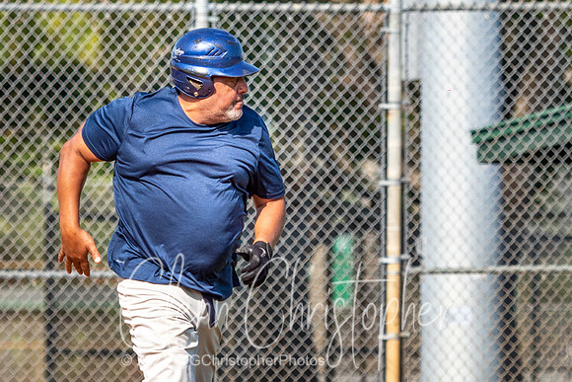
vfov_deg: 2.0
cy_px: 257
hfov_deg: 3.0
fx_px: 10762
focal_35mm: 677
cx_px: 107
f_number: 3.5
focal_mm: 150
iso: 200
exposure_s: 1/2000
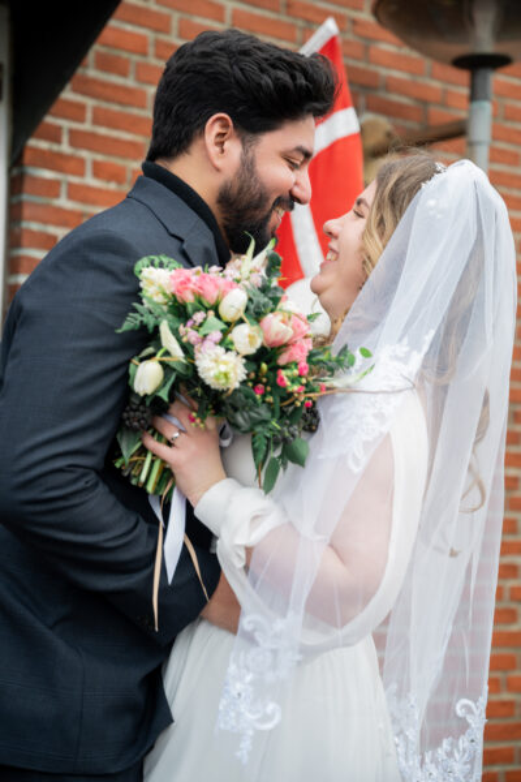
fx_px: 1519
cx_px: 260
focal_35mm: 70
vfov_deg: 28.8
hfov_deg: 19.5
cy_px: 391
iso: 125
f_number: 3.5
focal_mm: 70
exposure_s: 1/125
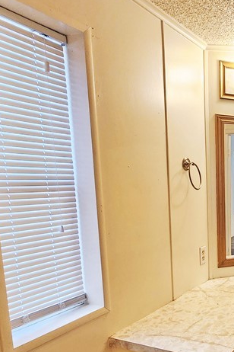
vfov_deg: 60.5
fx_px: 292
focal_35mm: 30
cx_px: 261
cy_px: 234
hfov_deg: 36.4
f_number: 2.2
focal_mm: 2.2
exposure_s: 1/60
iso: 200
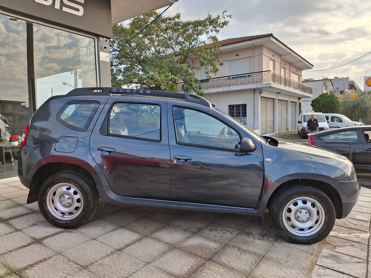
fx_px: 268
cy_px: 139
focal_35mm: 25
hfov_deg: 69.4
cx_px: 186
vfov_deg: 54.9
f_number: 1.8
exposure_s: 1/406
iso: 32
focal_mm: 4.69
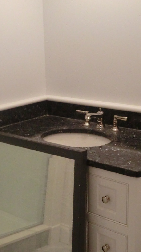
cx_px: 71
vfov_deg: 37.2
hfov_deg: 21.4
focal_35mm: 56
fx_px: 372
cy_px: 128
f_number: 3.9
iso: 500
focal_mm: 6.9
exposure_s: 1/60
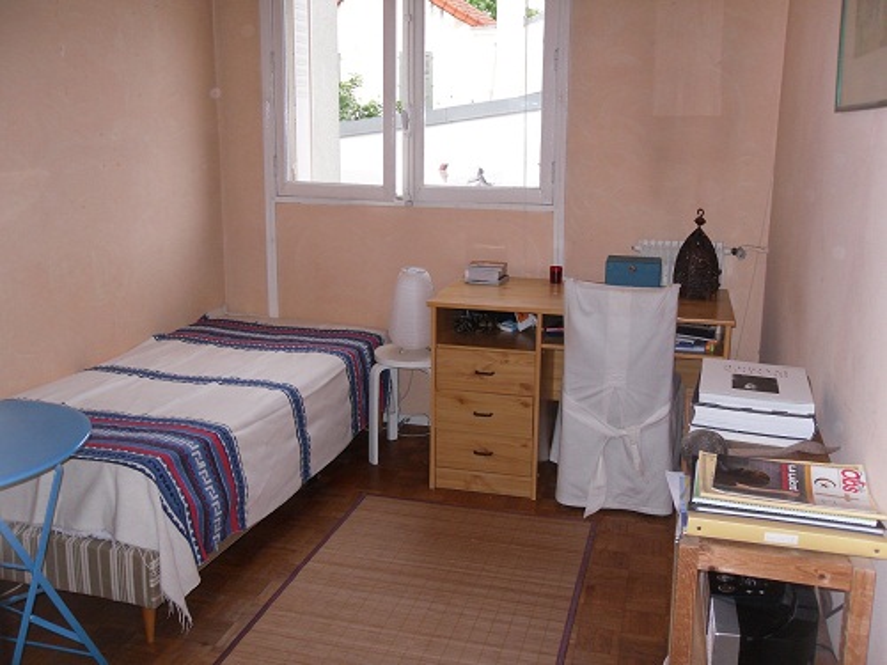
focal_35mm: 35
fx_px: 897
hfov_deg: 52.6
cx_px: 444
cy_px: 332
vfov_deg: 40.7
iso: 100
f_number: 3.5
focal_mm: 6.3
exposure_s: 1/45
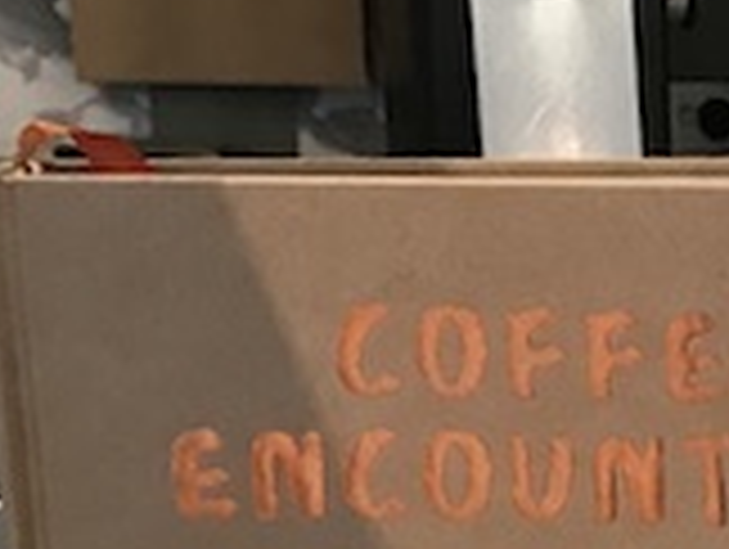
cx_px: 1035
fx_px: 2911
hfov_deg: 13.6
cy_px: 1062
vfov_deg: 10.1
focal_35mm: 138
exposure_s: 1/17
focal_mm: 3.99
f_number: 1.8
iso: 64
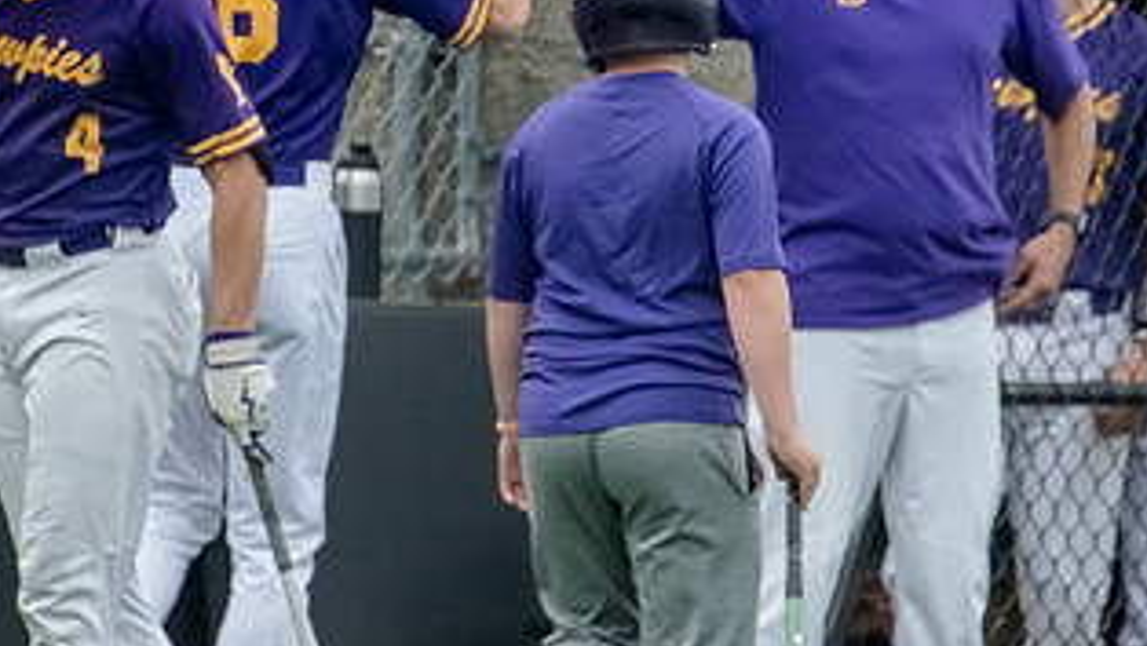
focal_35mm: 638
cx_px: 584
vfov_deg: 1.9
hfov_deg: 3.4
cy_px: 20
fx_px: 19414
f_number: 5.6
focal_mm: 220
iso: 5000
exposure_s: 1/2000
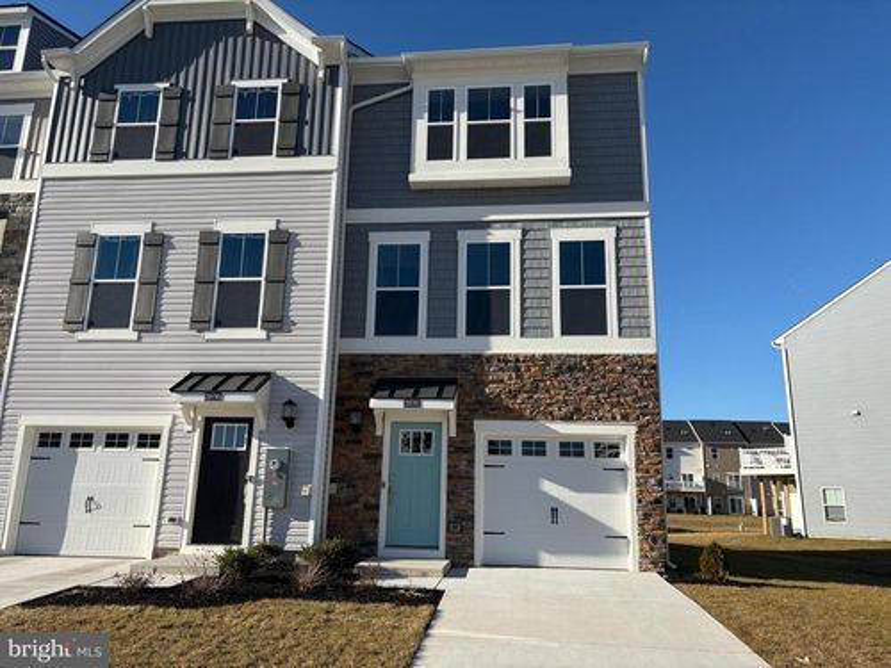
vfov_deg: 53.1
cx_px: 446
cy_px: 334
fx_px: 669
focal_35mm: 26
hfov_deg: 67.3
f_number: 1.6
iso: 50
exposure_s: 1/3448
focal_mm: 5.96
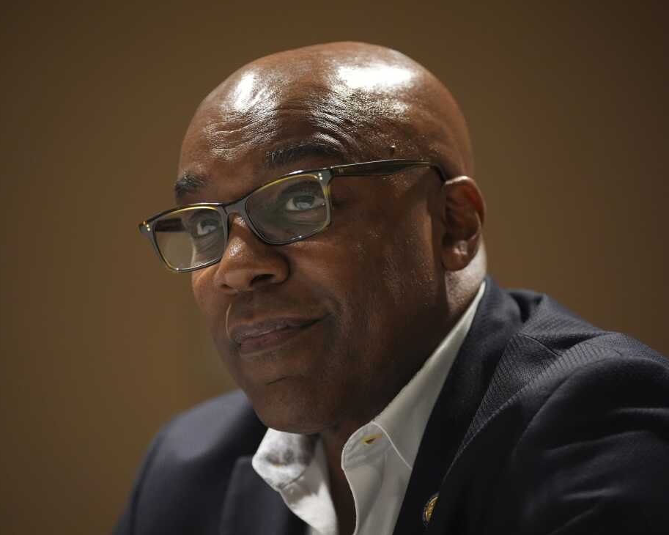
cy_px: 267
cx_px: 339
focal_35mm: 173
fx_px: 3425
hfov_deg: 11.2
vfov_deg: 8.9
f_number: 2.8
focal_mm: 153
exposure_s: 1/200
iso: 3200
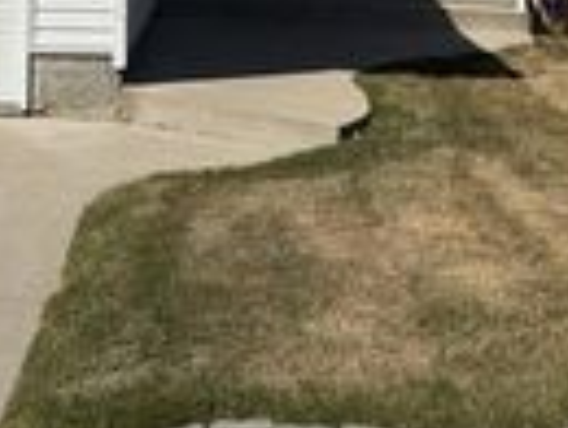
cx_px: 100
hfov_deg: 21.0
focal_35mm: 92
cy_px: -177
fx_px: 1512
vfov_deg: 15.1
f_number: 1.78
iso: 80
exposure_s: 1/10309
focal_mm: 6.76
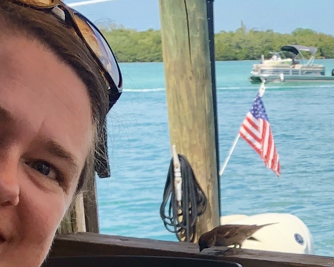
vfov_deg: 10.2
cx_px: 434
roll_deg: +1.2
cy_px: 366
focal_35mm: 148
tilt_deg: -11.2
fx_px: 1463
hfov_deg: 12.6
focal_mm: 4
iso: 20
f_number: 1.8
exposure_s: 1/738
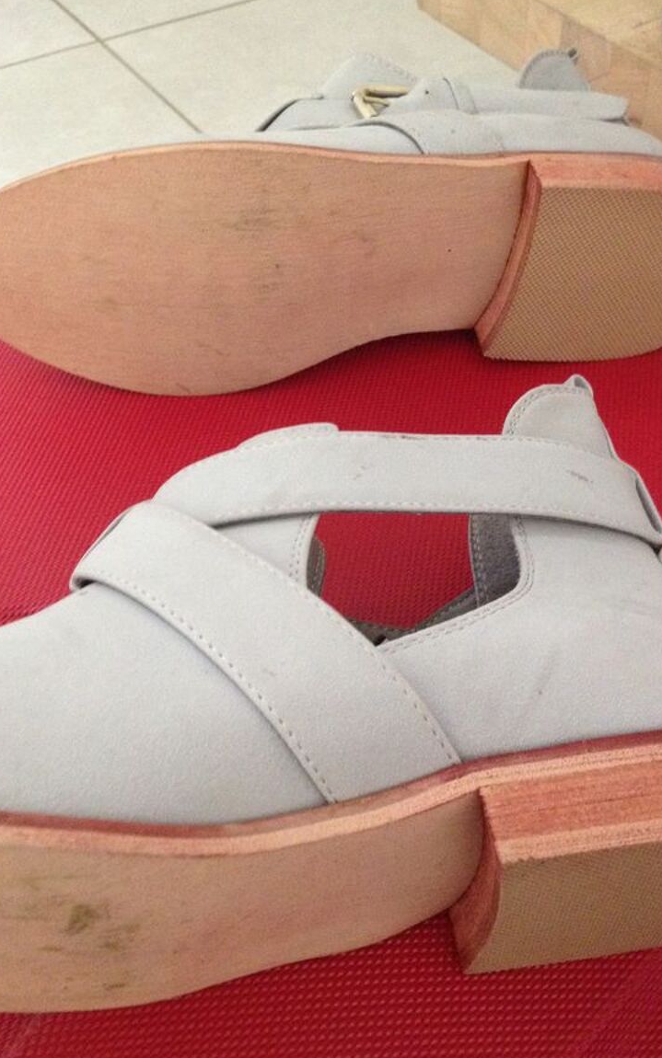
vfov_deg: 46.2
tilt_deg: -49.3
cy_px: 564
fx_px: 1241
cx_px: 316
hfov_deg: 29.9
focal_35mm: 43
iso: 400
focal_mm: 4.28
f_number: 2.4
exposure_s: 1/15
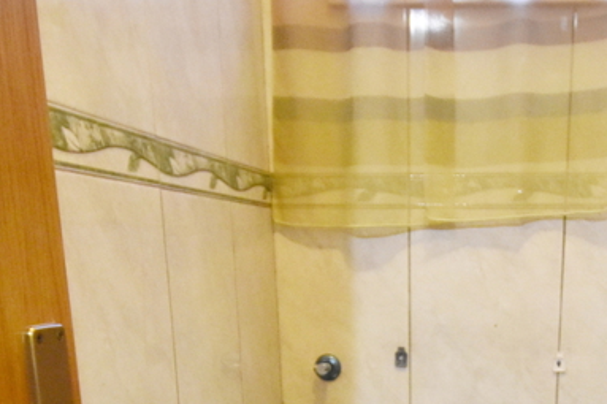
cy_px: 513
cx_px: 433
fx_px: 792
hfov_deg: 41.1
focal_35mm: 47
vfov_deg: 25.1
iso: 1800
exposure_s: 1/15
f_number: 4.5
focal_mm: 10
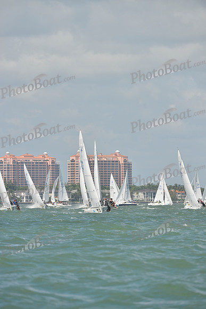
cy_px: 154
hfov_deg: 4.0
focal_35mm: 340
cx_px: 103
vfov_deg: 6.1
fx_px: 2916
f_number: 8
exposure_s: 1/1250
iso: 280
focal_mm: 340
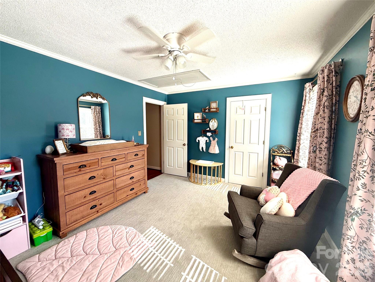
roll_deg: -0.4
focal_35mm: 14
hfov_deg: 102.1
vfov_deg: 85.7
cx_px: 188
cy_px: 141
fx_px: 152
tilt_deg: -5.8
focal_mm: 2.22
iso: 50
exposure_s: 1/99
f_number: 2.2
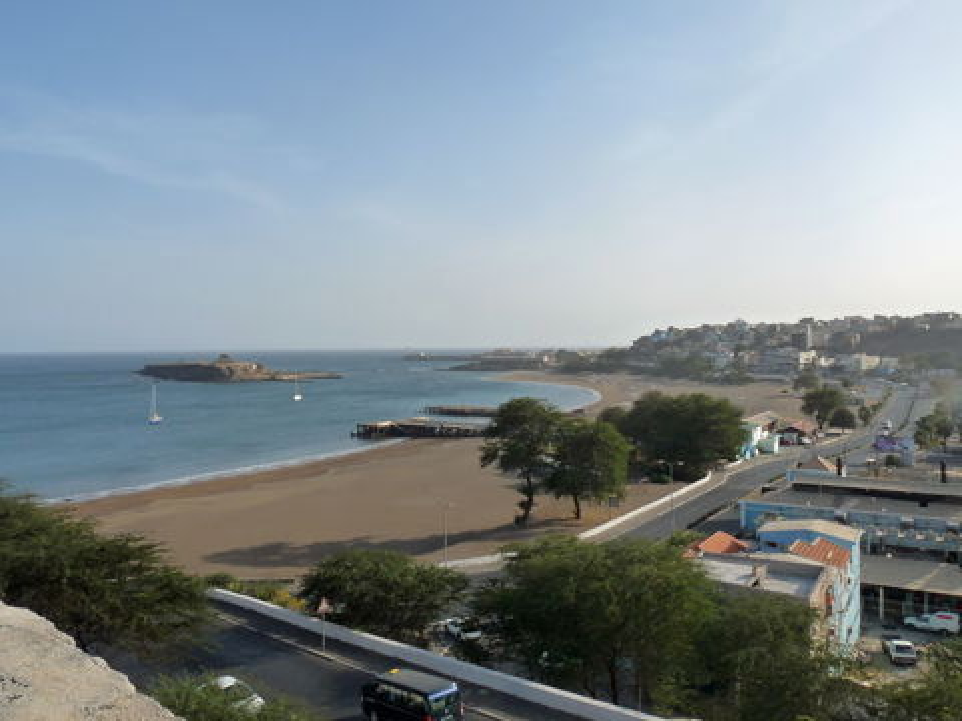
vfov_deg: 51.4
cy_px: 360
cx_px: 481
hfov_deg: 65.3
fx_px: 750
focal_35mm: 27
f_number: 6.3
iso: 160
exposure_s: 1/400
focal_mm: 4.8
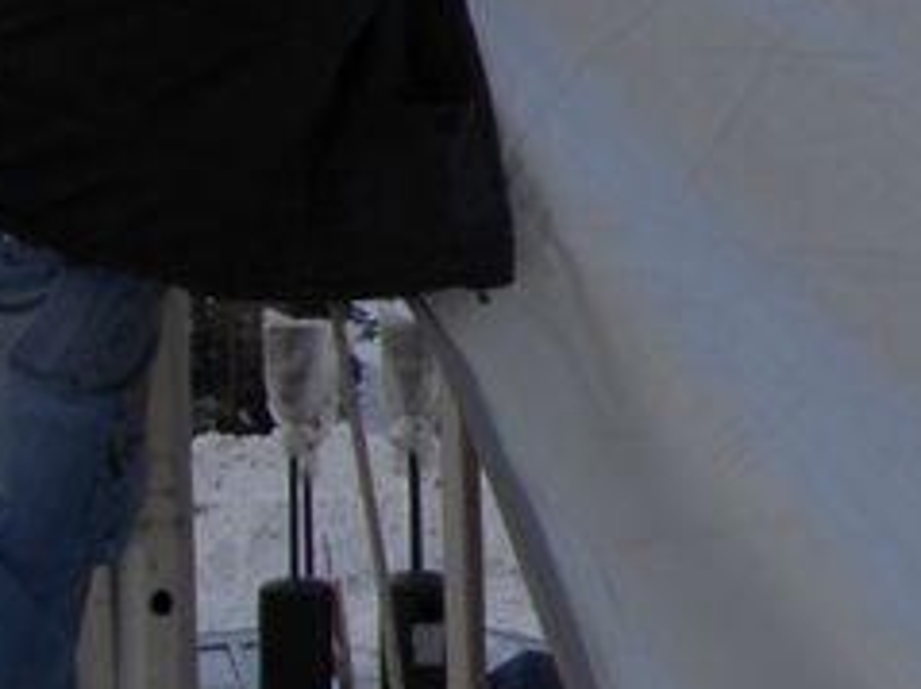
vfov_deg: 6.3
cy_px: -356
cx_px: 2008
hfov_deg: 8.0
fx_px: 6170
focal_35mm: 232
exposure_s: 1/180
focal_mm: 24
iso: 125
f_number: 7.1
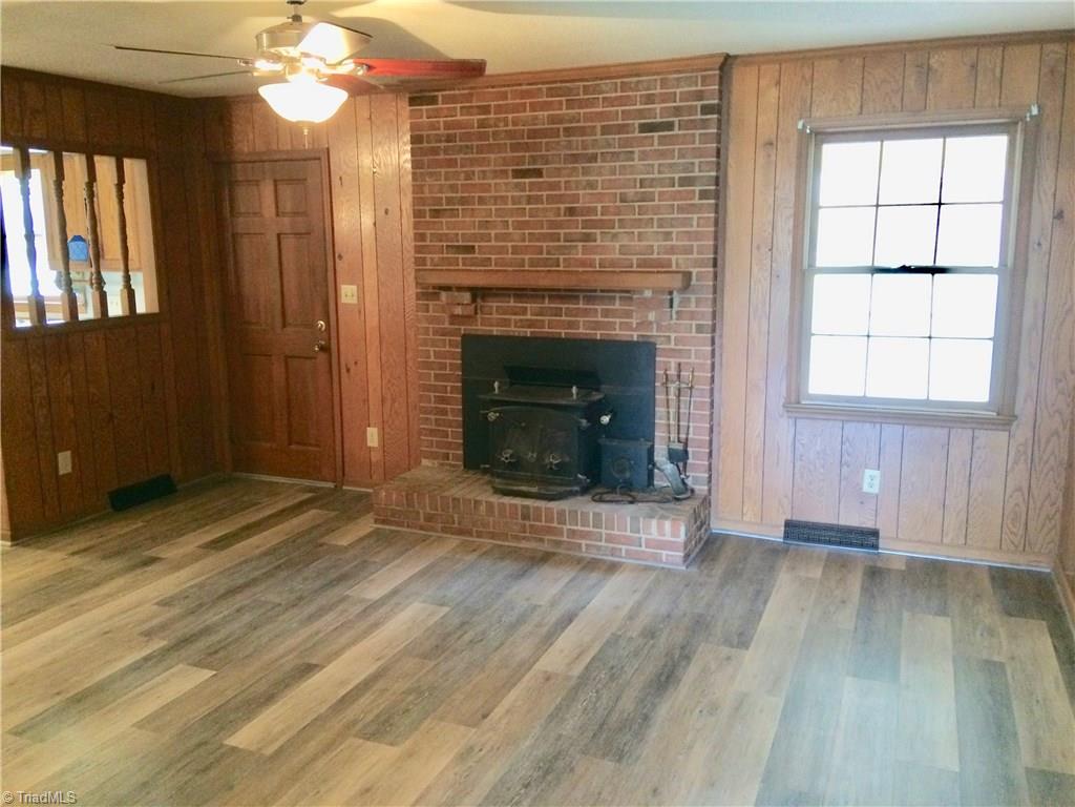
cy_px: 404
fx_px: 901
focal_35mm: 29
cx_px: 538
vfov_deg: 48.2
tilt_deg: -11.7
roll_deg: +1.4
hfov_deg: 61.7
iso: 320
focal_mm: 4.15
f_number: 2.2
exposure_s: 1/20
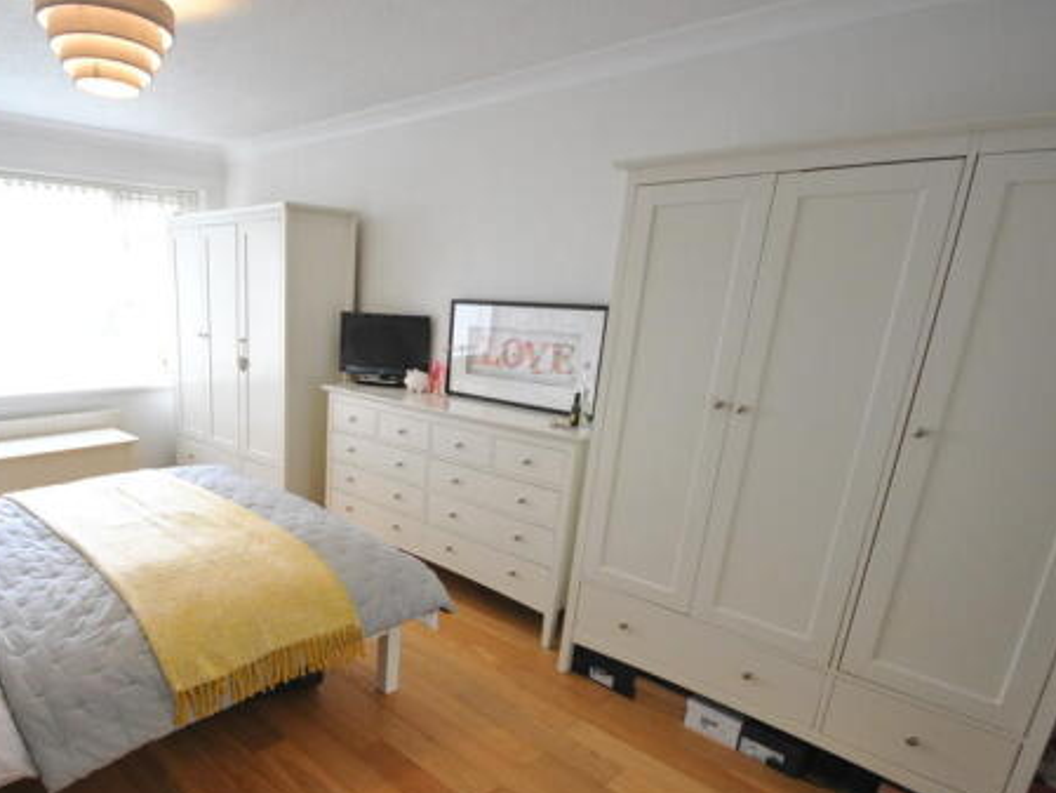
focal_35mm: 21
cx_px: 323
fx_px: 641
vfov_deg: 62.6
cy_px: 493
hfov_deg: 75.6
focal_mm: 10
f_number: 4
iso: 400
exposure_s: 1/20
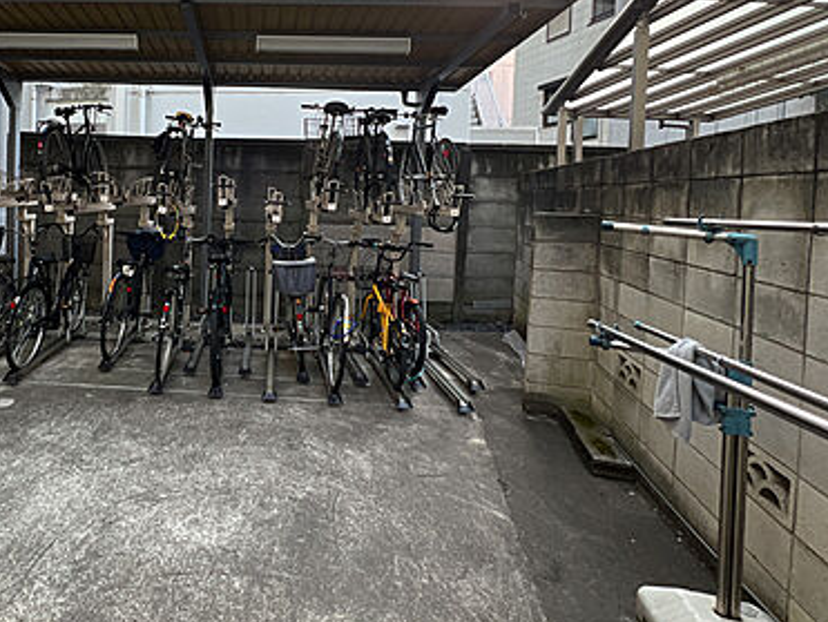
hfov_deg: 74.7
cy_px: 210
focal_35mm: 21
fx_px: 503
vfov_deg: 62.0
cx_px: 234
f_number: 1.8
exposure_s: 1/47
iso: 50
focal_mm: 1.57
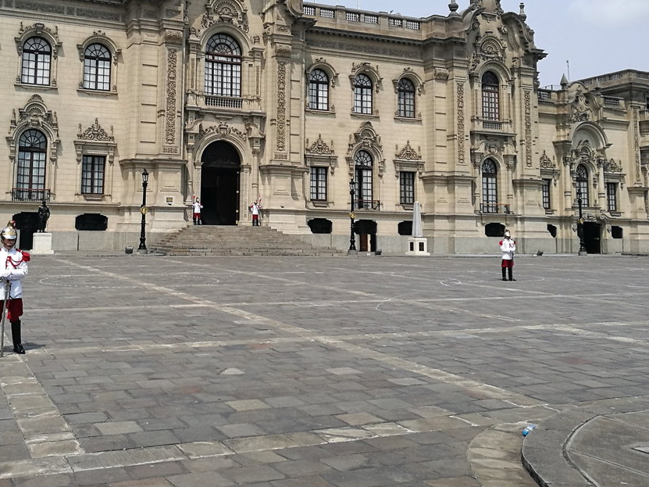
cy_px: 141
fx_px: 731
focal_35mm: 39
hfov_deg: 47.5
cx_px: 248
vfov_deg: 36.2
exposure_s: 1/1425
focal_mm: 4.5
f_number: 2.2
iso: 50
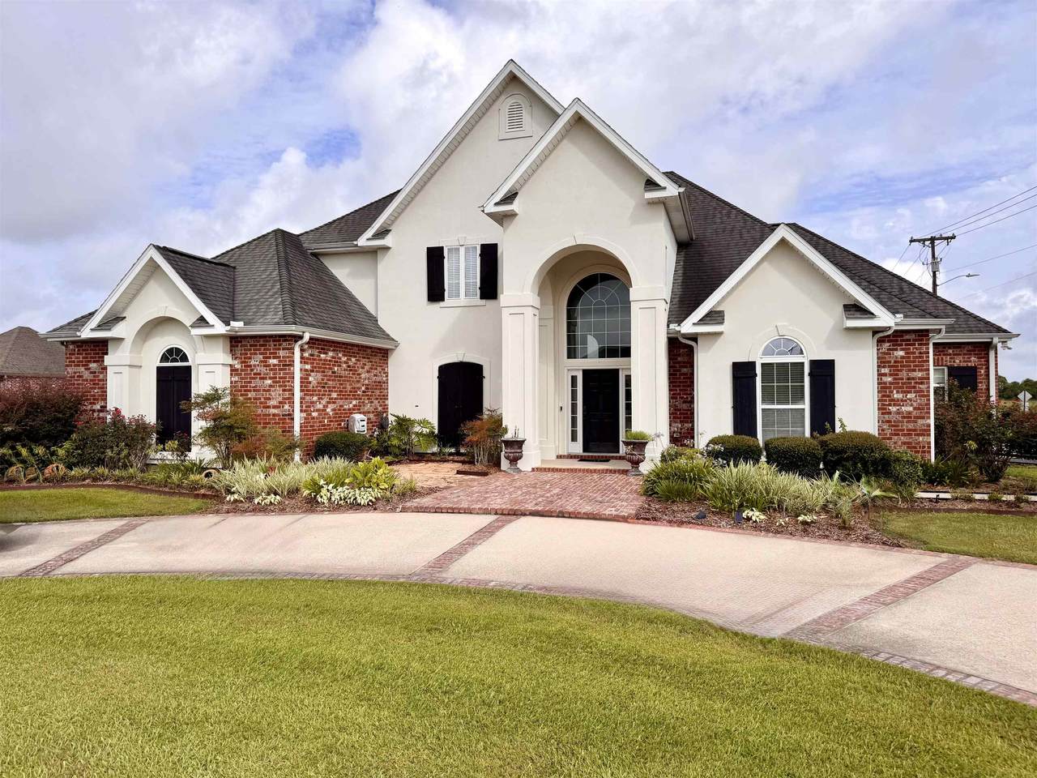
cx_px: 518
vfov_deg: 56.8
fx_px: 719
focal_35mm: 24
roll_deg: +0.3
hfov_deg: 71.6
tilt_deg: +0.8
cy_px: 389
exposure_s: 1/6410
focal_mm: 6.76
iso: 80
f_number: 1.78
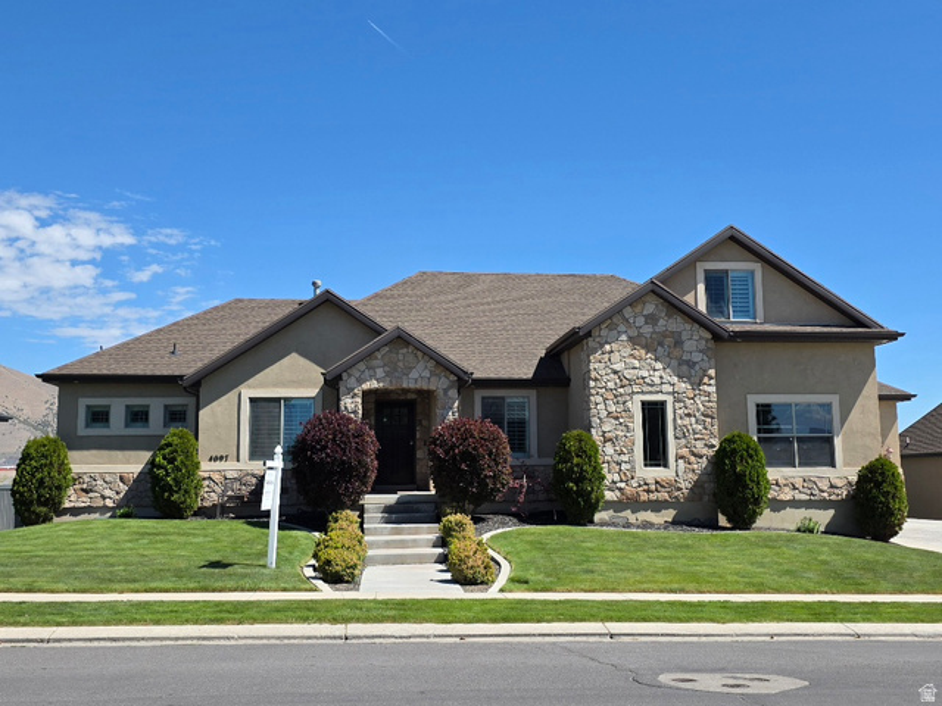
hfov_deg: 73.9
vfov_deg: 58.9
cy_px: 353
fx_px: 626
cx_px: 471
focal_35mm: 23
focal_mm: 6.3
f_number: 1.7
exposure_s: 1/10000
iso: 80
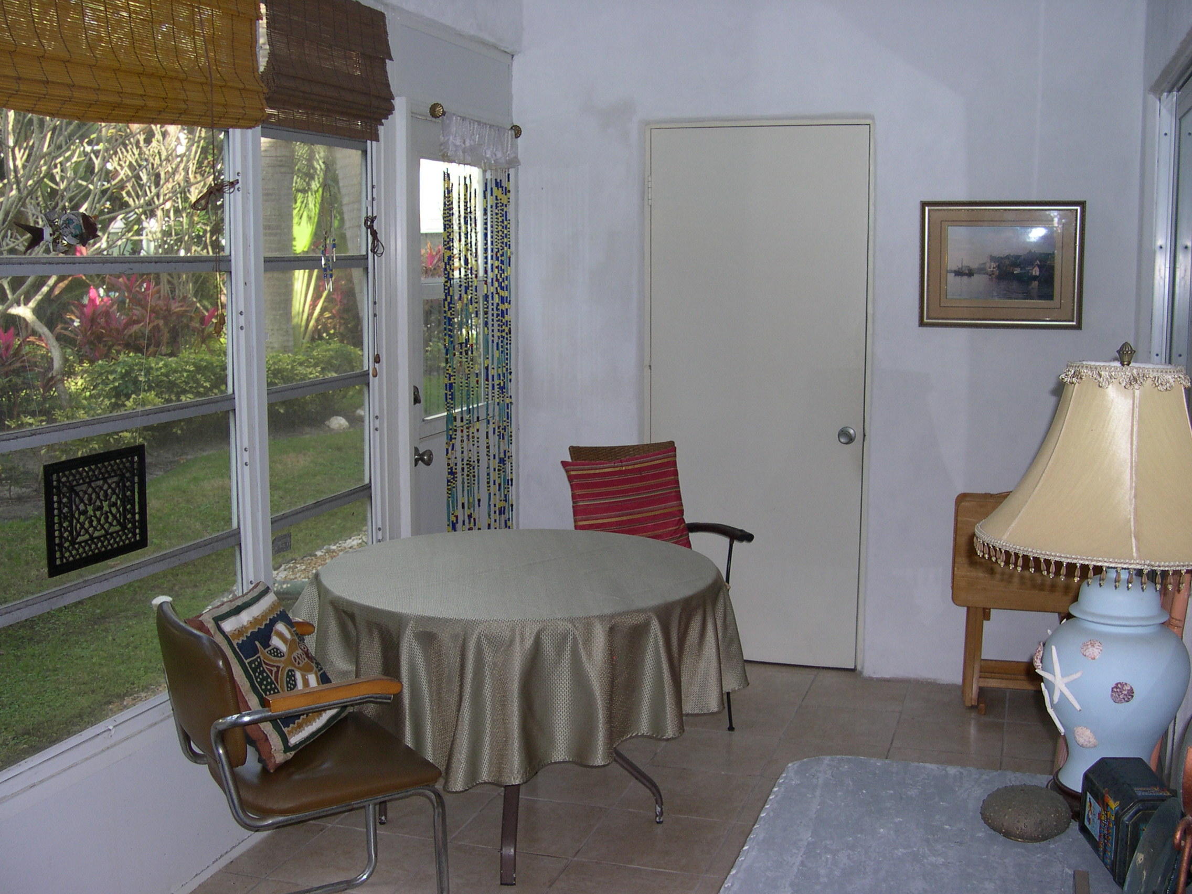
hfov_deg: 49.0
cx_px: 596
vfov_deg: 37.7
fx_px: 1309
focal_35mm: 38
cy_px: 447
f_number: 2.8
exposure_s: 1/60
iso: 100
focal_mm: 8
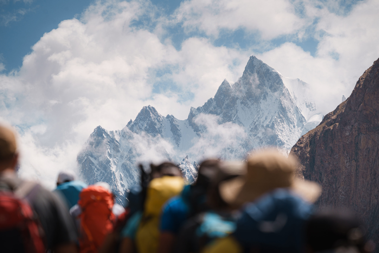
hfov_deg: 7.5
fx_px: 2906
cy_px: 126
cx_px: 190
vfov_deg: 5.0
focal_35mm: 276
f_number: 8
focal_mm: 276
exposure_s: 1/1000
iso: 125
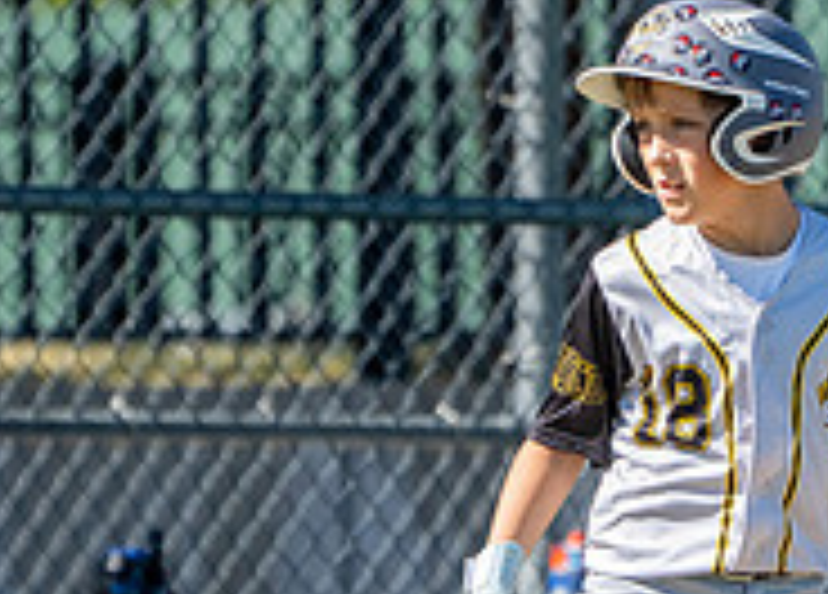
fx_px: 34172
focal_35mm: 1451
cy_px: 536
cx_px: 699
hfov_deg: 1.4
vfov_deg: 1.0
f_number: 5.6
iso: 800
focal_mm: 324
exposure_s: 1/2500
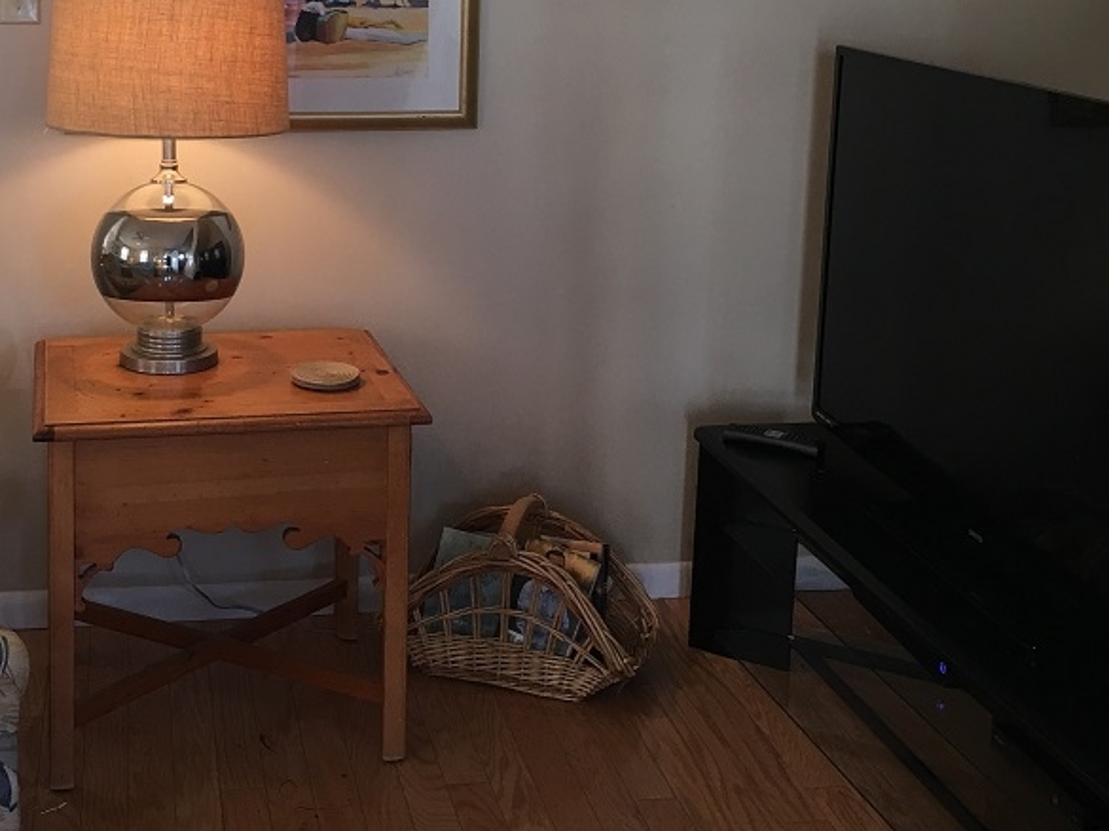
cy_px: 184
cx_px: 381
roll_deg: -1.1
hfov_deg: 37.8
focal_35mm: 50
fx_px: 1601
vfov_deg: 28.5
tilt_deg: -8.9
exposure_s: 1/15
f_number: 2.2
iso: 25
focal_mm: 4.15
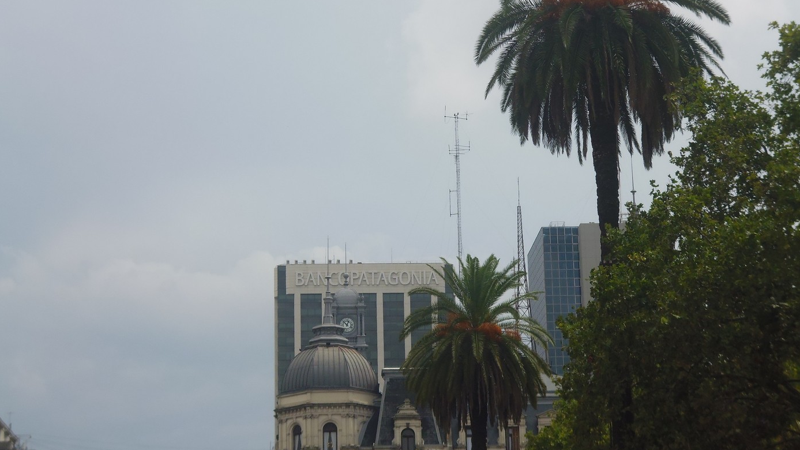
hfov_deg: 24.2
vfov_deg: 13.7
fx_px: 1867
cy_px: 179
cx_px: 403
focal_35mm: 88
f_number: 5.3
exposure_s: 1/500
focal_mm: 14.3
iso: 100
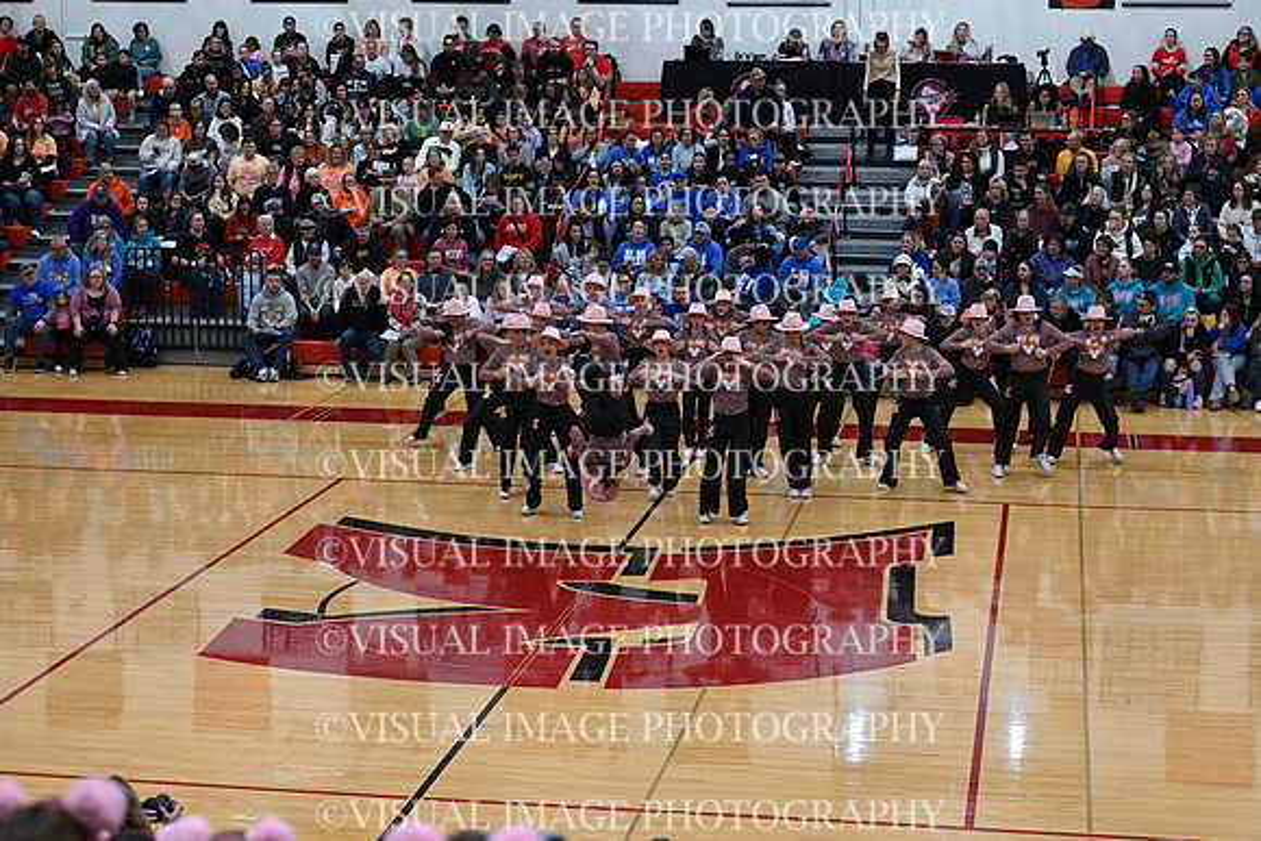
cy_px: 420
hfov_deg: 28.8
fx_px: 2452
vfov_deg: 19.5
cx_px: 630
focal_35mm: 70
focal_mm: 70
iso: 4000
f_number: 4
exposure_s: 1/400
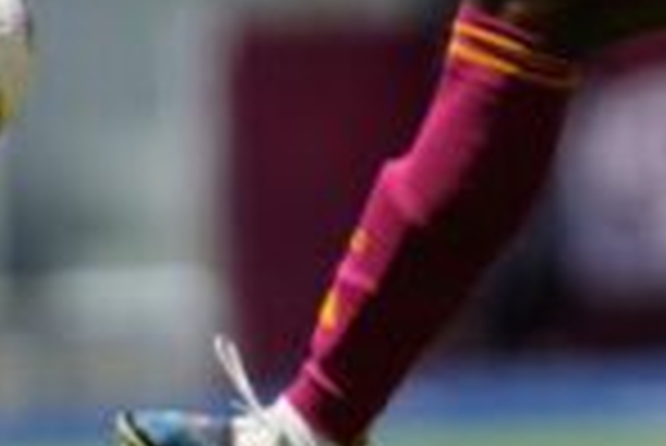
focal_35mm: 1839
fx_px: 34054
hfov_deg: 1.1
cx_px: 1055
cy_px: -230
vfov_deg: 0.7
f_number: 3.5
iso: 400
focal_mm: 400
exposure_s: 1/4000
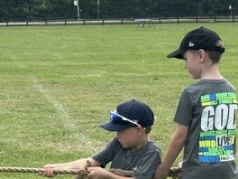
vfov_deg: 8.0
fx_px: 1279
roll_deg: +0.6
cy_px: 163
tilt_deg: -6.9
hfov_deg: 10.6
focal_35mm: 186
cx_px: 160
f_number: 1.78
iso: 64
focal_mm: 6.86
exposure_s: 1/2203
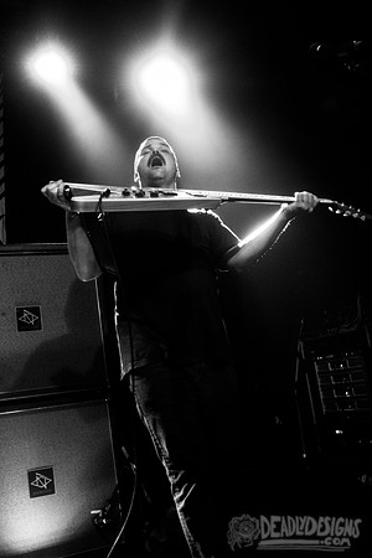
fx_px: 588
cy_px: 228
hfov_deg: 35.1
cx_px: 182
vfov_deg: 50.5
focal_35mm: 38
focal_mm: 20
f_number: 3.2
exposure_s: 1/320
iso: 3200
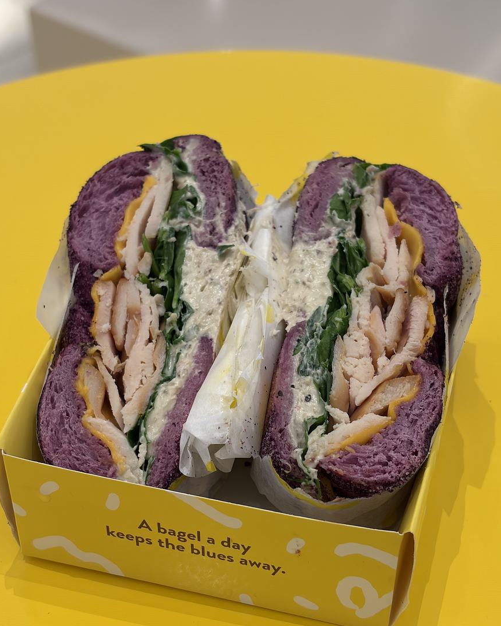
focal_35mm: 60
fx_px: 1112
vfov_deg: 31.4
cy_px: 367
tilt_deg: -41.0
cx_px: 256
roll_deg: +1.2
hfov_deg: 25.4
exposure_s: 1/50
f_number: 1.6
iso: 32
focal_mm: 5.96
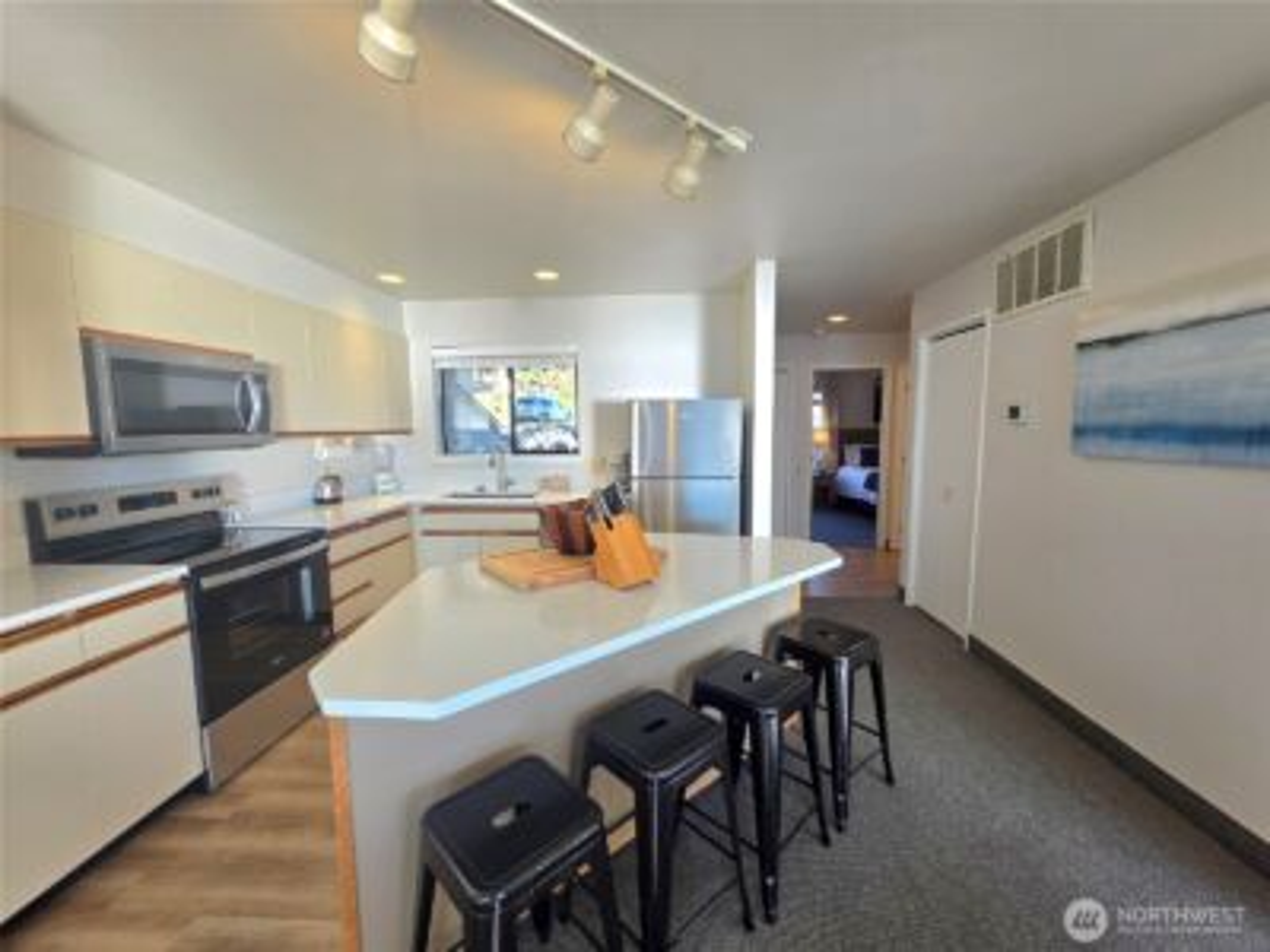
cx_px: 635
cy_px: 476
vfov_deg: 89.9
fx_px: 477
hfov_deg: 106.2
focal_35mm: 13
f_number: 1.9
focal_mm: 2.2
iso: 40
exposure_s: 1/120
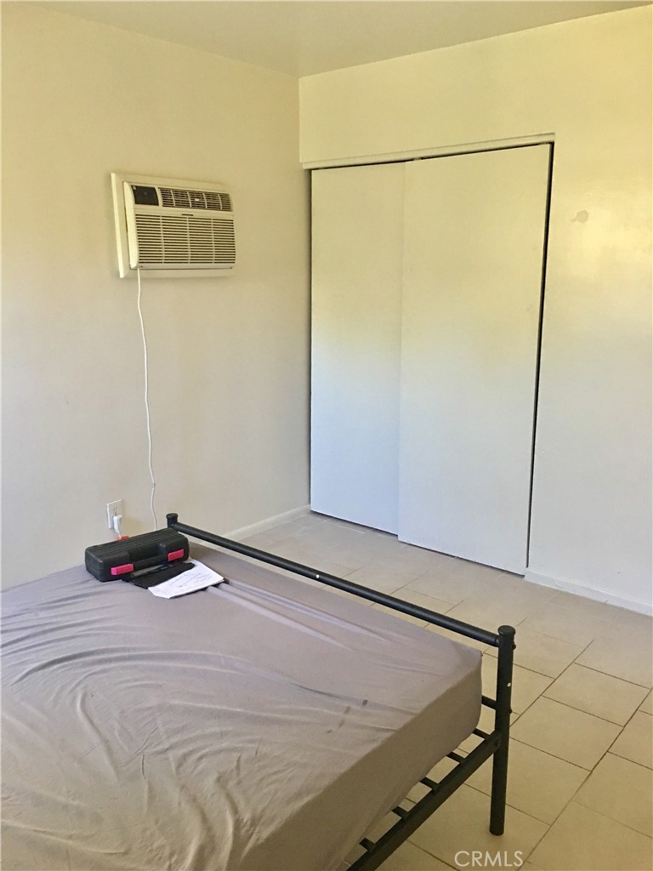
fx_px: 729
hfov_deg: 48.2
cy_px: 436
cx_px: 326
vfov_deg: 61.7
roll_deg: -0.2
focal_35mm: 29
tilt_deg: -12.3
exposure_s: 1/15
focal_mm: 4.15
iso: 100
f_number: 2.2
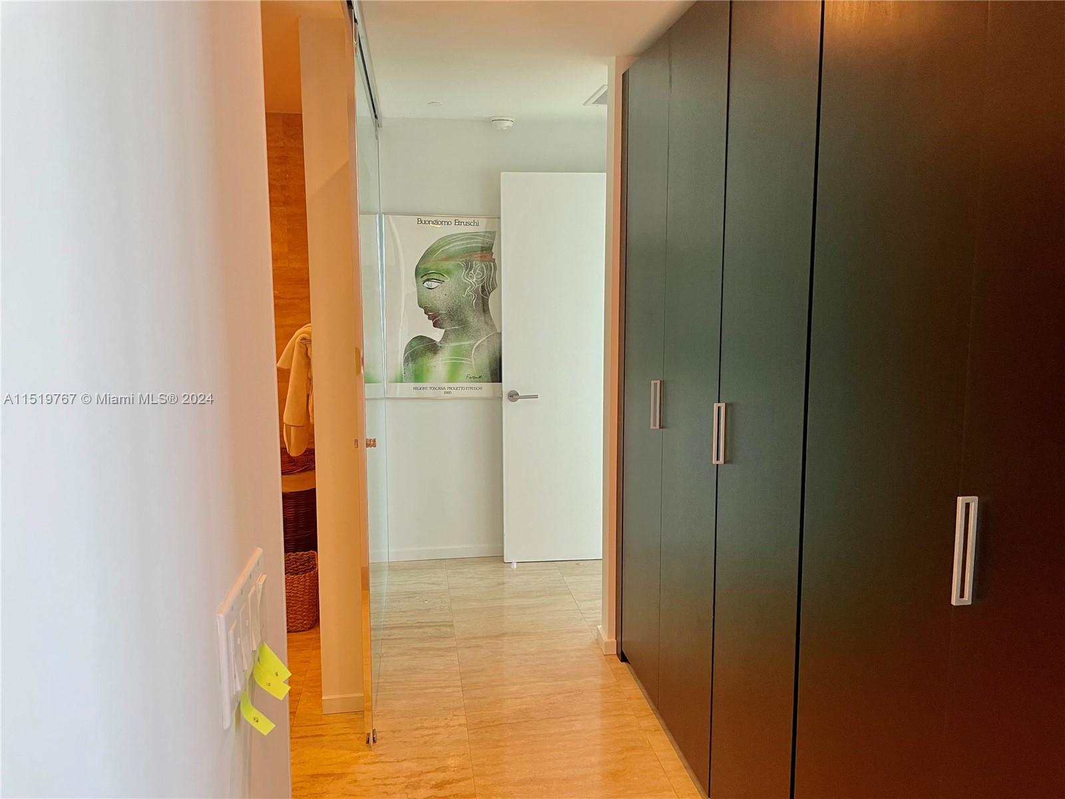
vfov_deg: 53.1
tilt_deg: -6.7
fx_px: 800
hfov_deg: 67.3
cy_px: 400
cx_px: 532
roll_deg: +0.1
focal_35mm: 26
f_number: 1.6
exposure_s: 1/60
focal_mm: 4.2
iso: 100
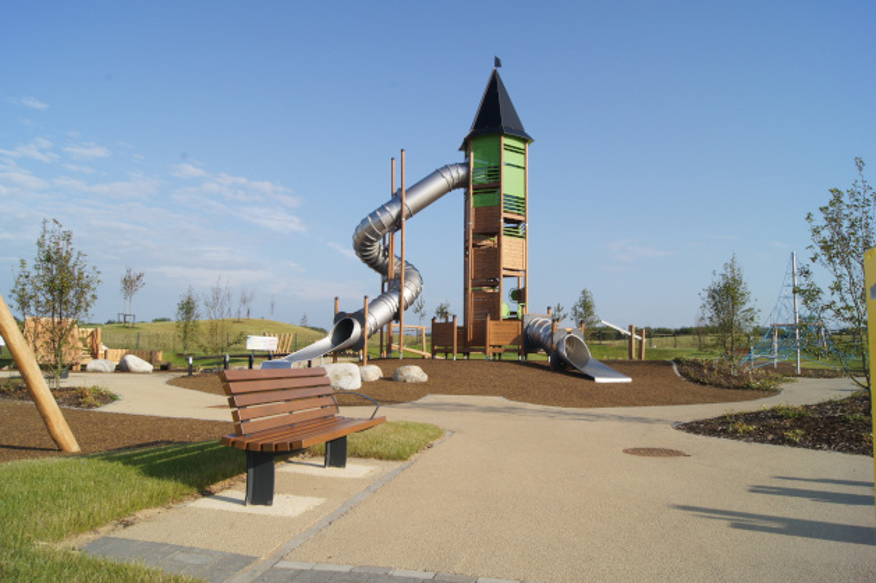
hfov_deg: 67.4
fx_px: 657
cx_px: 438
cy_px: 292
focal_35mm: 27
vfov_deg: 47.9
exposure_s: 1/160
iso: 200
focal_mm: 18
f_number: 16
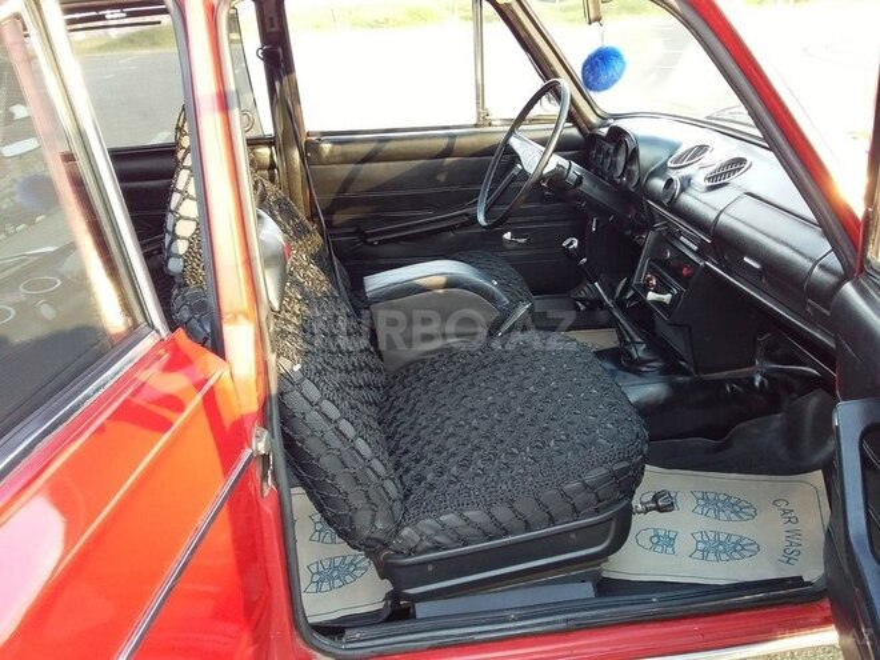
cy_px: 330
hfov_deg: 58.4
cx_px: 440
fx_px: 788
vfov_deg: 45.4
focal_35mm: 31
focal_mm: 3.3
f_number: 2.2
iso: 80
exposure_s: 1/60
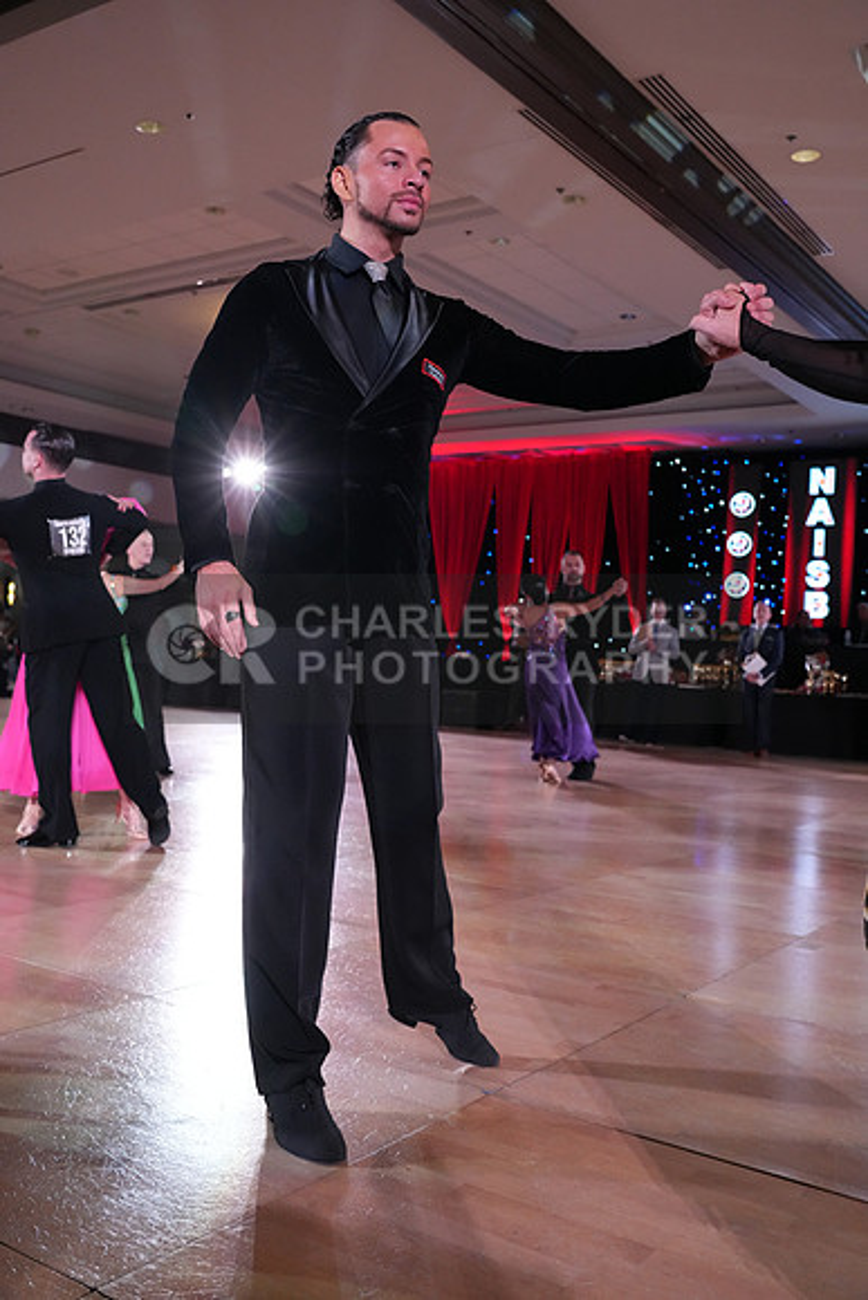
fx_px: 1157
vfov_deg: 58.7
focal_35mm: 32
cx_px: 434
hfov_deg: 41.1
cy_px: 650
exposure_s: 1/400
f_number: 5
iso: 5000
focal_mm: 32
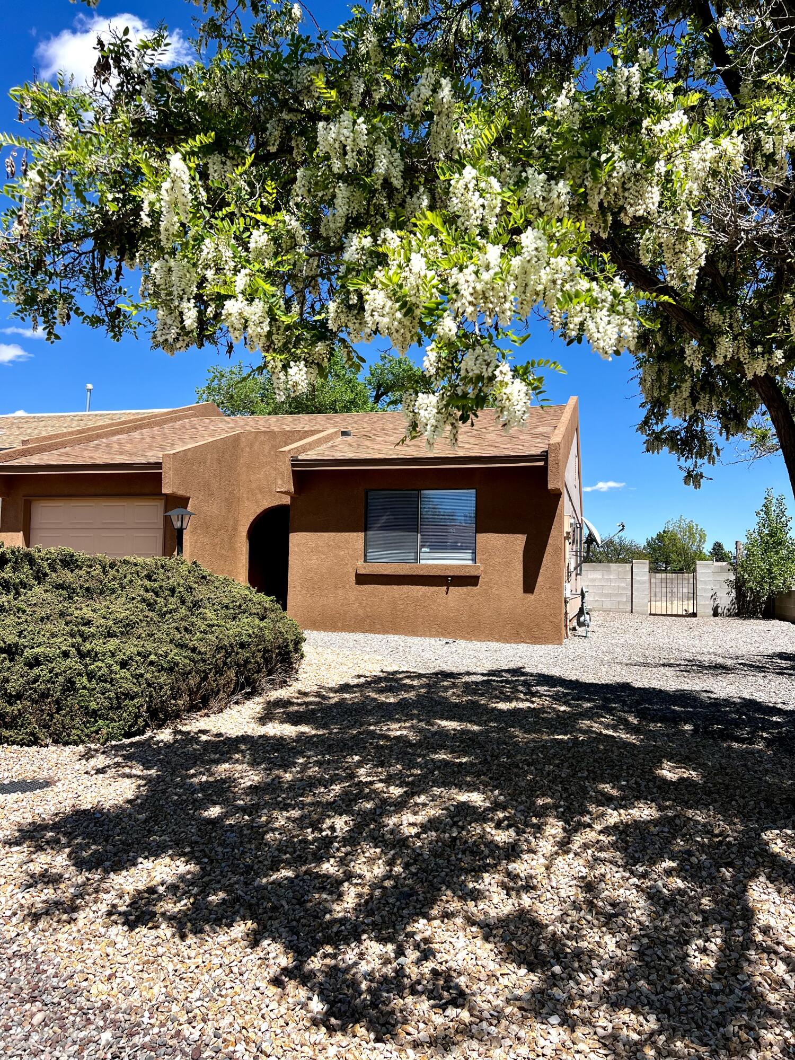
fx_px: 796
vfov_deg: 67.3
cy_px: 530
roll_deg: -0.4
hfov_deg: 53.1
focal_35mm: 26
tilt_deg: +4.8
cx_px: 398
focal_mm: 5.7
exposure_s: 1/3704
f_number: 1.5
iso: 50
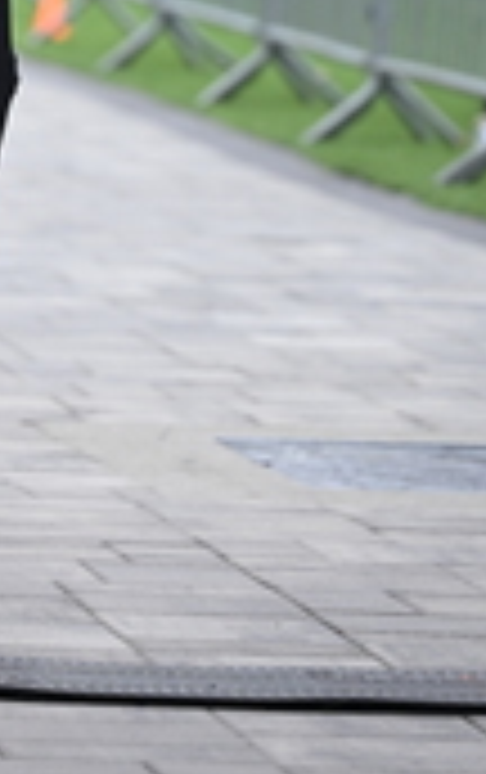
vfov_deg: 5.3
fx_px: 8259
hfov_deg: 3.4
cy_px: -315
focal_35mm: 391
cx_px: -209
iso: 640
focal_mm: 120
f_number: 2.8
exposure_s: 1/2000
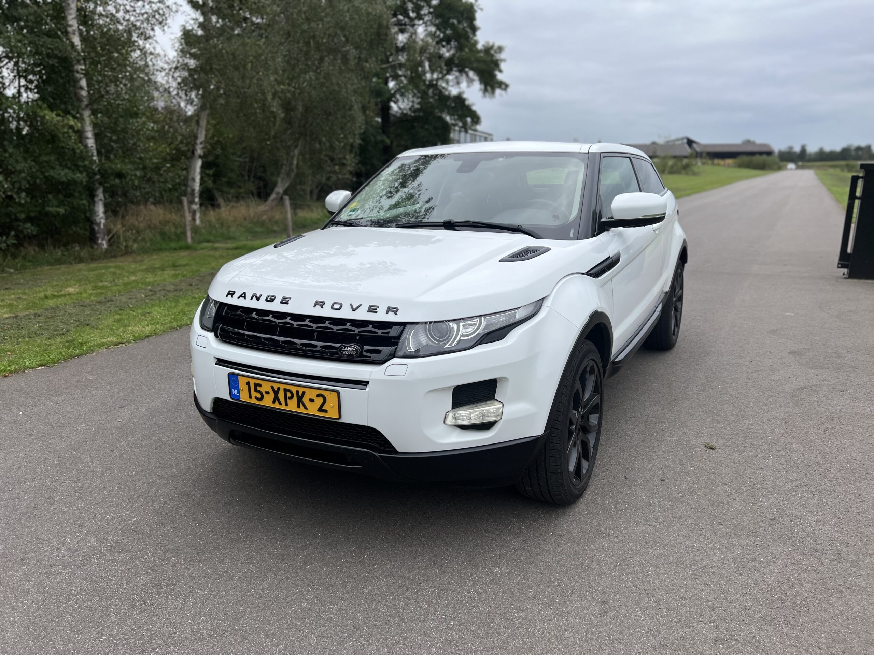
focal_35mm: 26
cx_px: 437
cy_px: 328
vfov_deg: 53.1
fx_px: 656
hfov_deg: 67.3
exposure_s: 1/2695
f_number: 1.5
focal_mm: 5.7
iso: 50
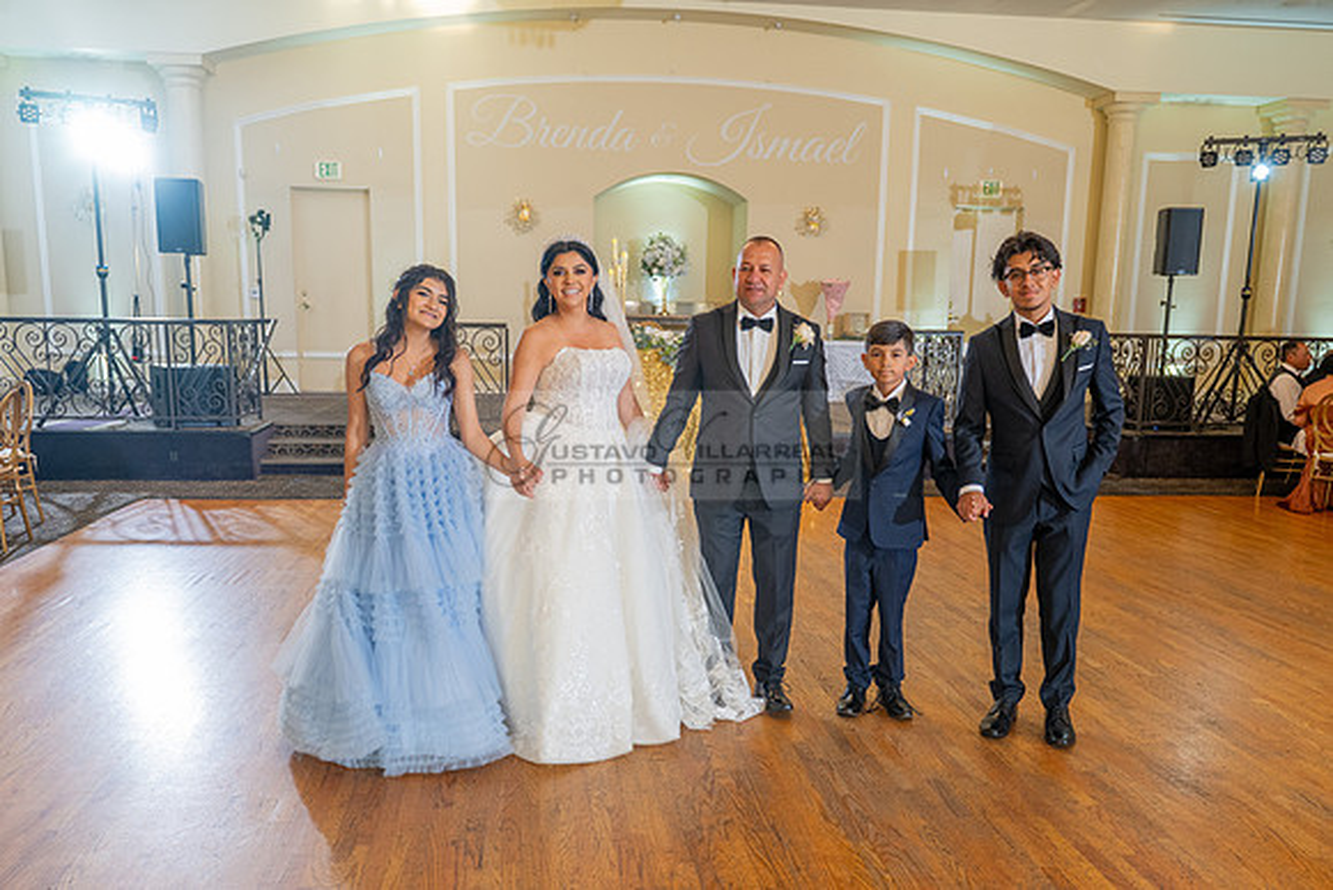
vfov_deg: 43.5
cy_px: 540
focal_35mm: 30
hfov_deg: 62.0
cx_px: 661
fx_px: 1109
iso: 800
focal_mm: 24
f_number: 4
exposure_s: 1/80
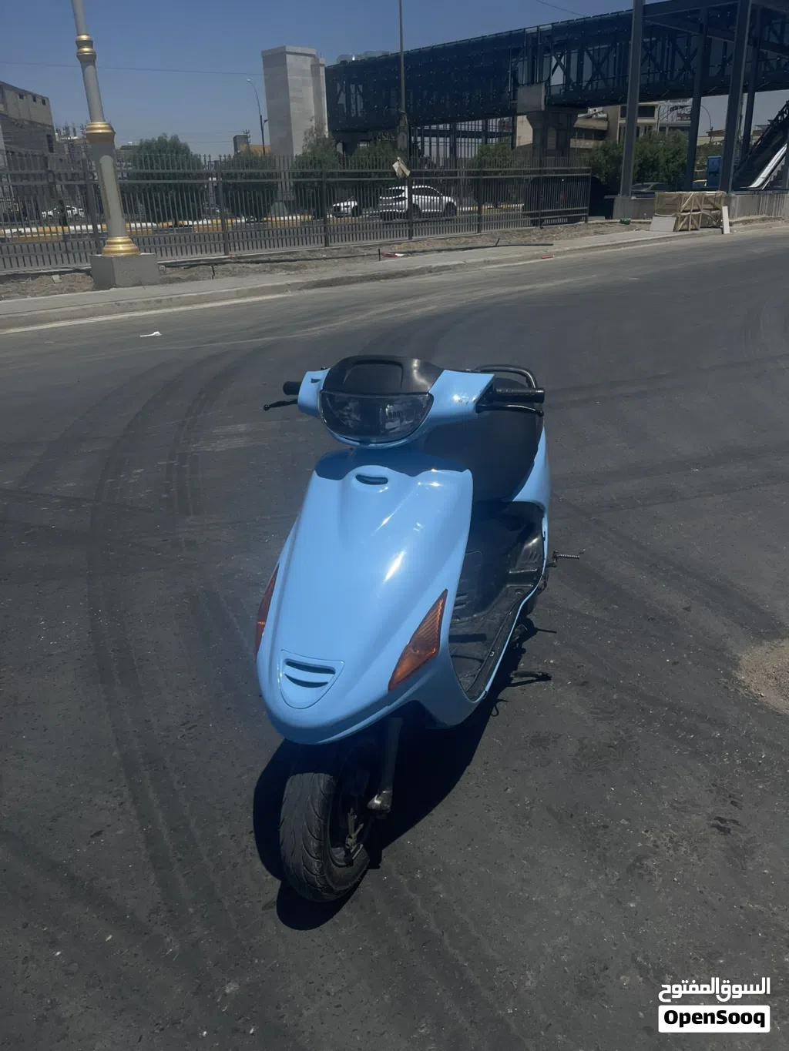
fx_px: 760
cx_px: 394
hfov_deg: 54.9
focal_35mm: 25
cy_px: 526
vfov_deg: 69.4
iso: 50
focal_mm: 5.1
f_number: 1.6
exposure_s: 1/20833
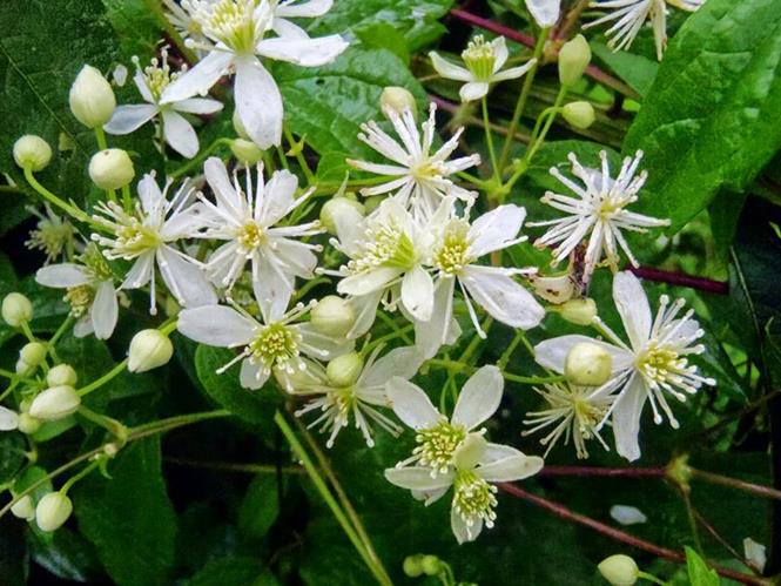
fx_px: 835
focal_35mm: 37
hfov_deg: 50.1
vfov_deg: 38.7
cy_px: 293
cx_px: 390
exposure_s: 1/60
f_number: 13
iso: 400
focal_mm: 6.64
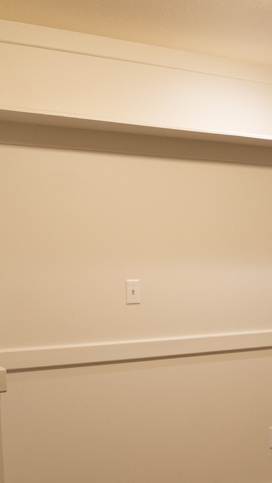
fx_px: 705
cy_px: 315
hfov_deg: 20.5
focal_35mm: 55
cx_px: 324
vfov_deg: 37.5
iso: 1600
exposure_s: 1/160
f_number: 3.5
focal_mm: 24
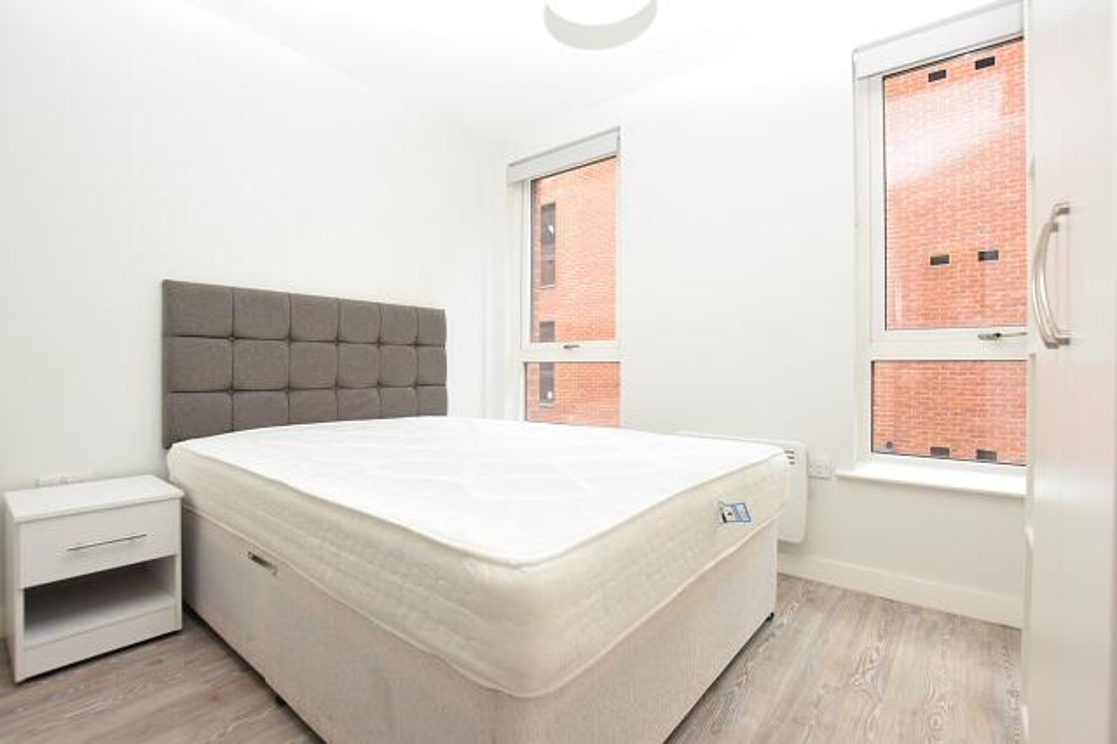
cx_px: 558
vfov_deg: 77.3
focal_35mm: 15
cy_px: 372
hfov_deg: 100.4
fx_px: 465
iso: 720
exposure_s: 1/125
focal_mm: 10
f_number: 5.6
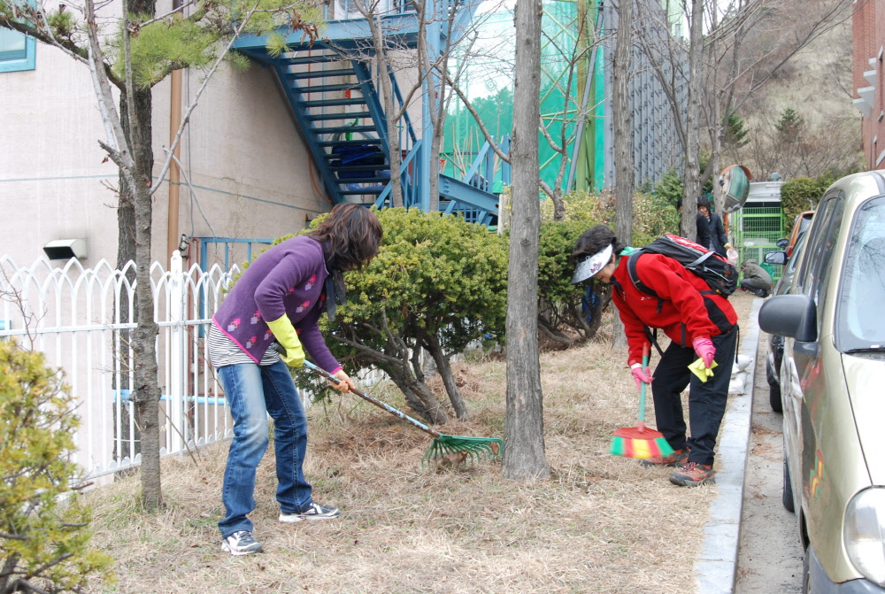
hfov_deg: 46.3
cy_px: 297
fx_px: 1034
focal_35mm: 42
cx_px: 442
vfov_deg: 32.0
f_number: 4.5
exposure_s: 1/80
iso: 250
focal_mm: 28
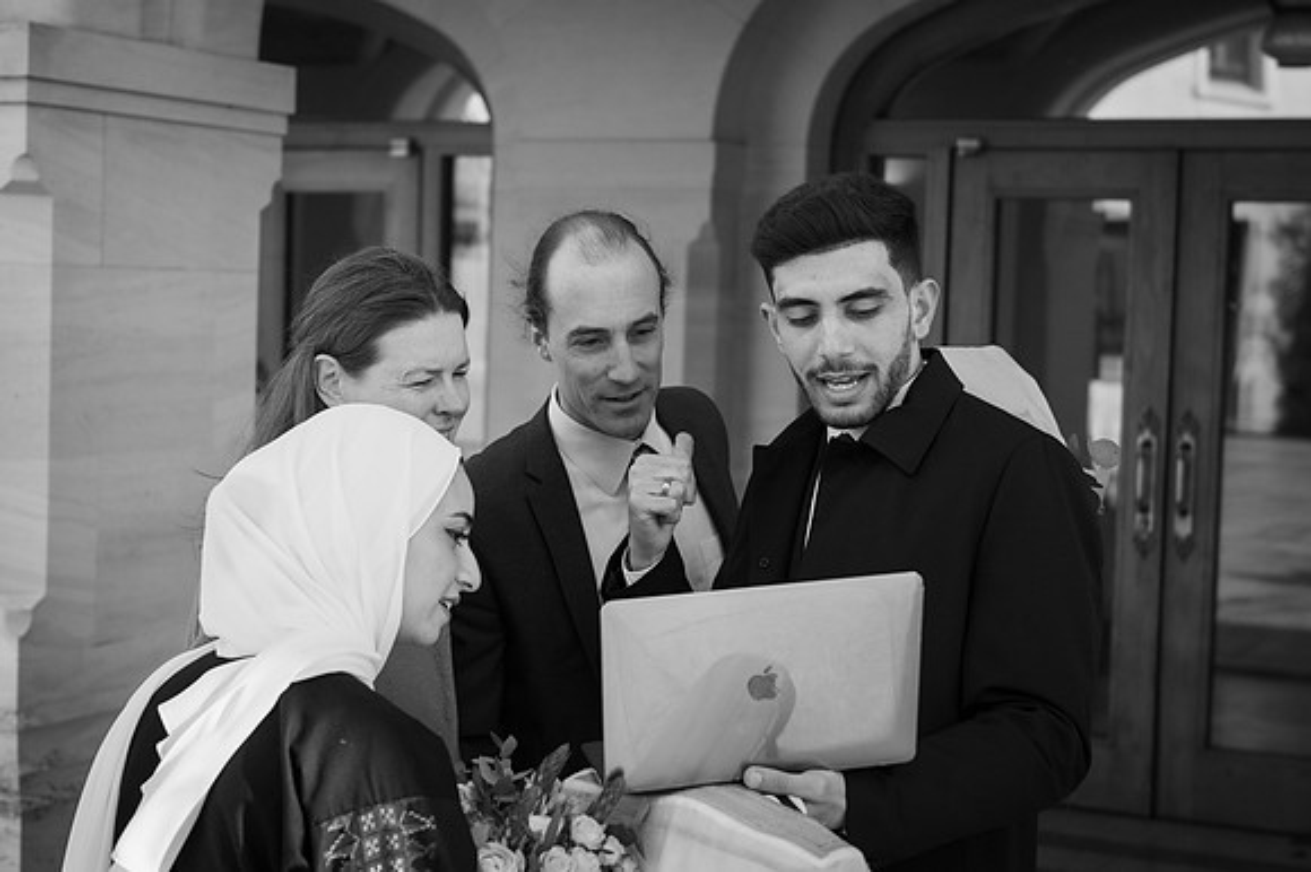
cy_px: 436
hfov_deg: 33.4
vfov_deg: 22.6
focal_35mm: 60
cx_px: 656
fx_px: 2184
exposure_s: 1/3200
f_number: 2.8
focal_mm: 40
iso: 200
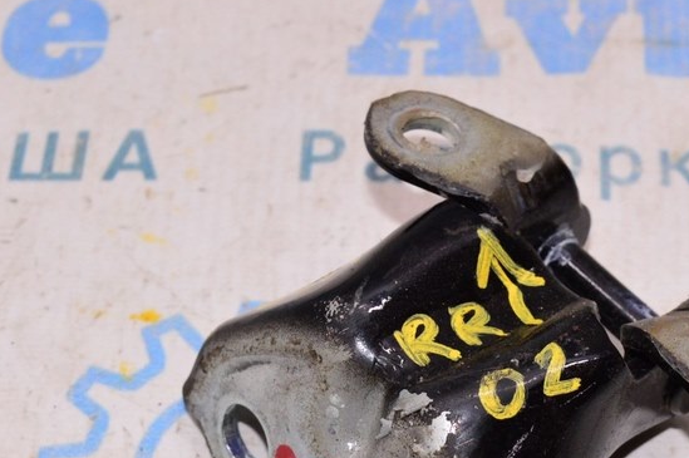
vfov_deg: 12.1
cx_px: 541
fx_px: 2142
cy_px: 395
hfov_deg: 18.1
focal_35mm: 112
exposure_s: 1/125
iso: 1600
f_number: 8
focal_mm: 40
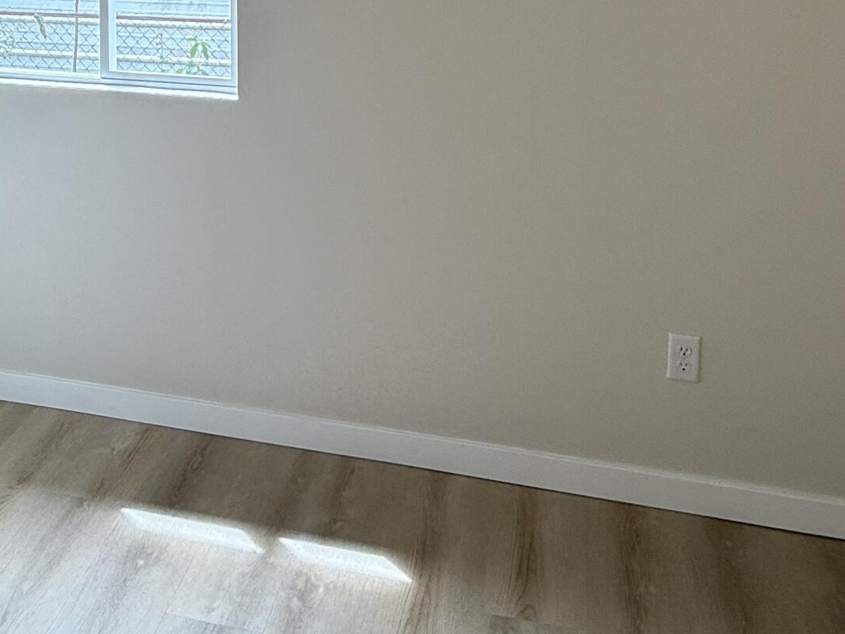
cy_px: -70
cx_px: 345
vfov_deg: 32.3
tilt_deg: -5.2
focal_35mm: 39
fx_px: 952
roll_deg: +0.3
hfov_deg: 47.6
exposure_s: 1/139
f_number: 2.2
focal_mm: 2.22
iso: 64
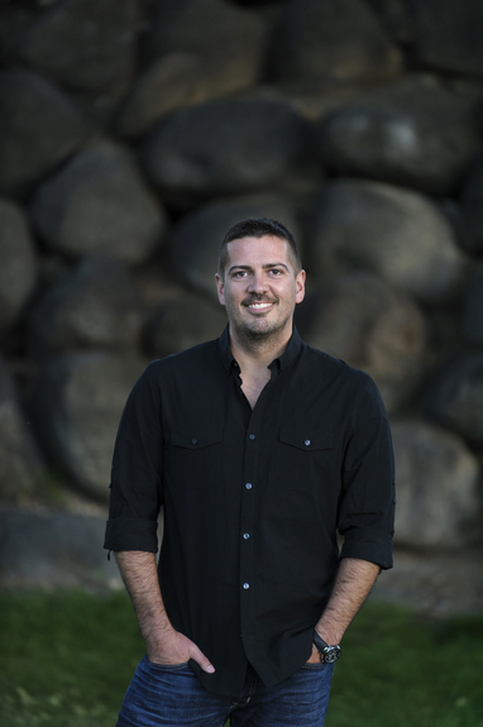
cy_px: 364
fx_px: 3833
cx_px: 242
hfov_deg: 7.2
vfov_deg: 10.8
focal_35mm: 190
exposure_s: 1/320
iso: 640
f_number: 2.8
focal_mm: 190
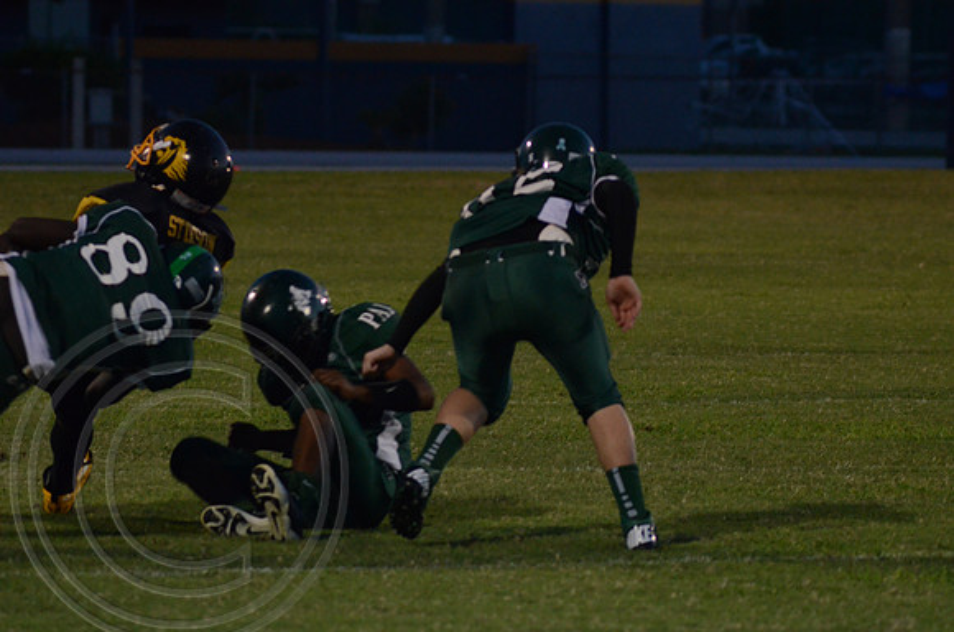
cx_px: 477
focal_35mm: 300
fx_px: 7933
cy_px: 316
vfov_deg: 4.6
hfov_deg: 6.9
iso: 3200
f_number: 5.6
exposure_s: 1/320
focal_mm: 200
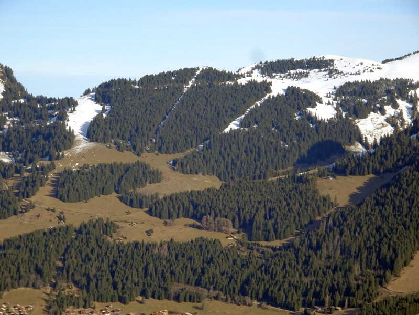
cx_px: 210
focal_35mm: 146
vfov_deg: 10.2
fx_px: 1767
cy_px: 158
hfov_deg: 13.5
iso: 80
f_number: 5.6
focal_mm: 24.99
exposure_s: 1/250
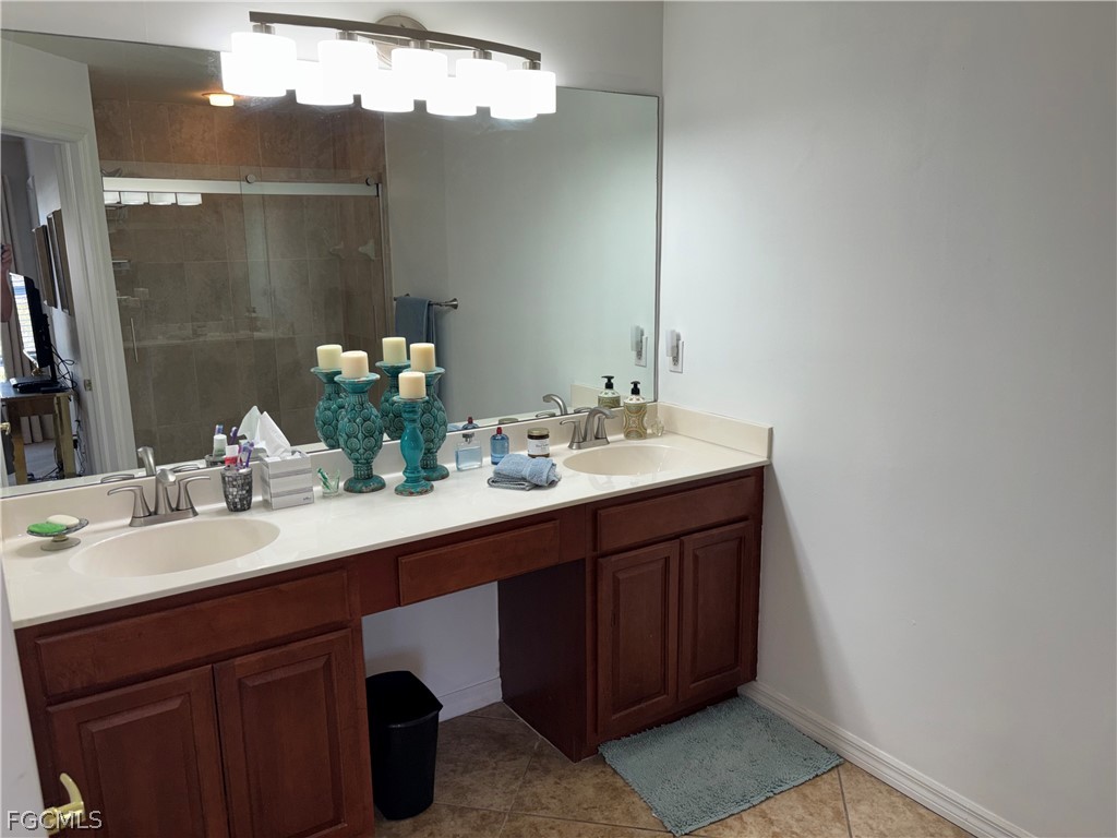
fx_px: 839
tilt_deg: -12.3
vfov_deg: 53.1
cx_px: 558
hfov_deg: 67.3
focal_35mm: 26
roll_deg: +0.3
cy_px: 419
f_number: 1.6
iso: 64
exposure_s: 1/120
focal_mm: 5.96
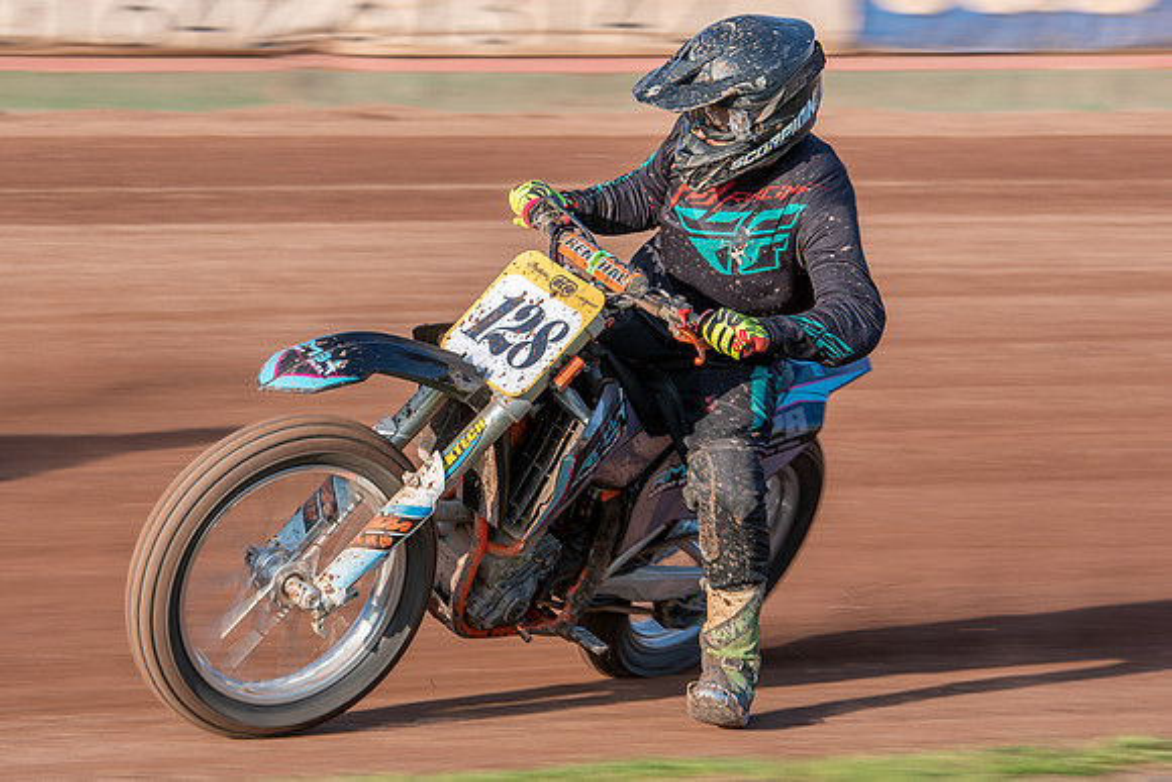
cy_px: 355
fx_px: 7210
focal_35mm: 221
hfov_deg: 9.3
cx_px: 341
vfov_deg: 6.2
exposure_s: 1/160
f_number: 8
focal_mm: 140
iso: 110
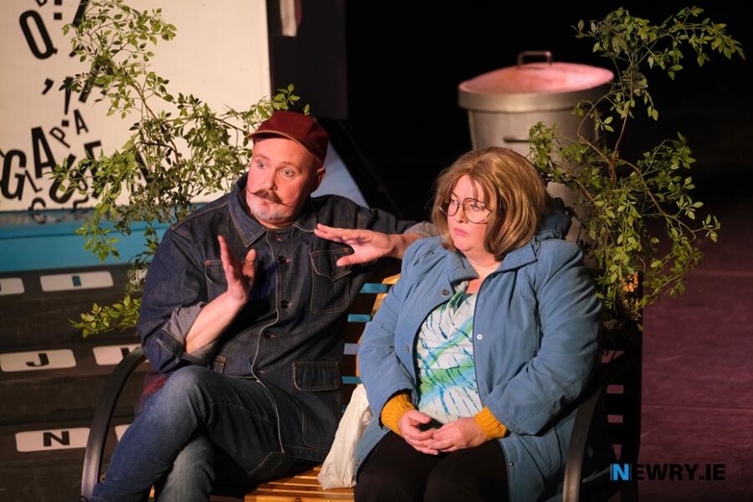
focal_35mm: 210
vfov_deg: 6.5
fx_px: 4392
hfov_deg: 9.8
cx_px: 376
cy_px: 251
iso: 1600
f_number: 2.8
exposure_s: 1/250
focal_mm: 140
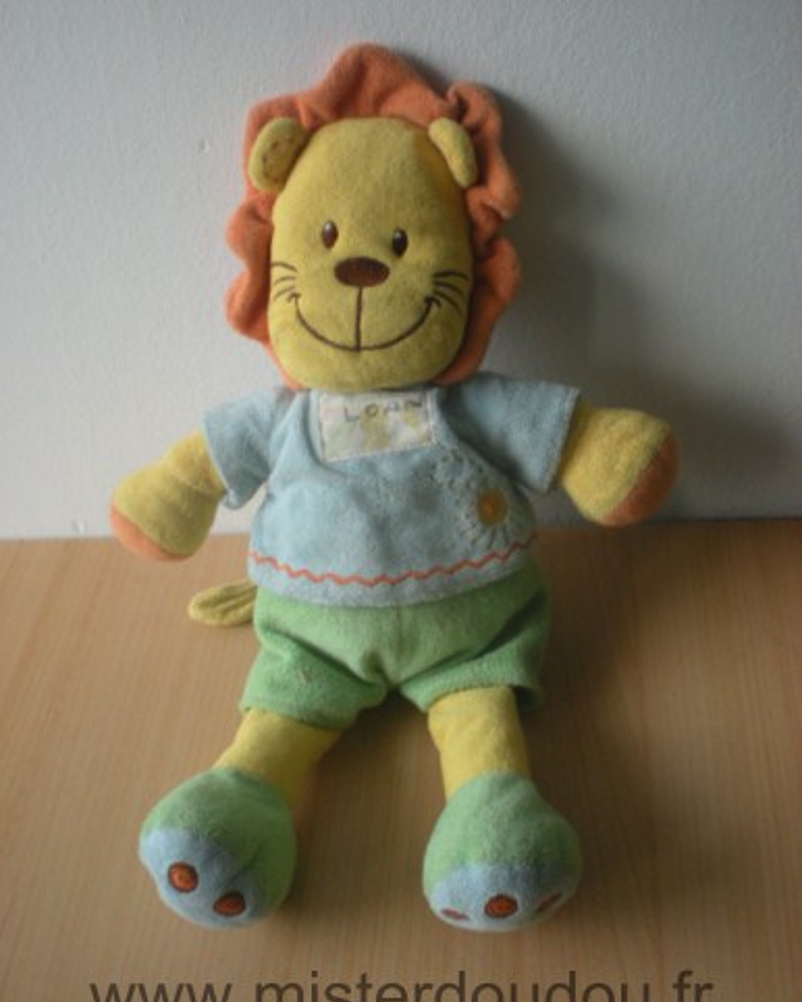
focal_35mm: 40
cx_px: 399
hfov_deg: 37.4
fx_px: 1186
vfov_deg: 45.8
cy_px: 497
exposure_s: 1/24.6
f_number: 3.1
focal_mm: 6.3
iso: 200
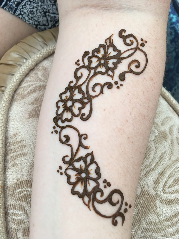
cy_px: 120
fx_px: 200
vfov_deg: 61.7
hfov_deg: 48.2
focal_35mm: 29
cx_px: 90
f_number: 2.2
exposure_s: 1/237
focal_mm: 4.15
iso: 25
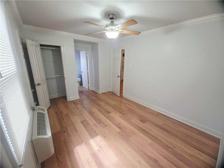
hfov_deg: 106.2
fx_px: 84
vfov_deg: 89.9
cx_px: 112
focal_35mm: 13
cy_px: 84
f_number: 1.9
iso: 250
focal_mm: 2.2
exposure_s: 1/120
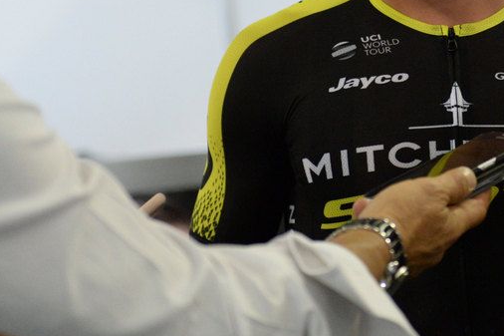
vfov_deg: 8.2
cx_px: 434
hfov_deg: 12.3
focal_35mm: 166
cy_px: 8
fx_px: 2323
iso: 5000
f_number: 2.8
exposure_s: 1/800
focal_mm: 70
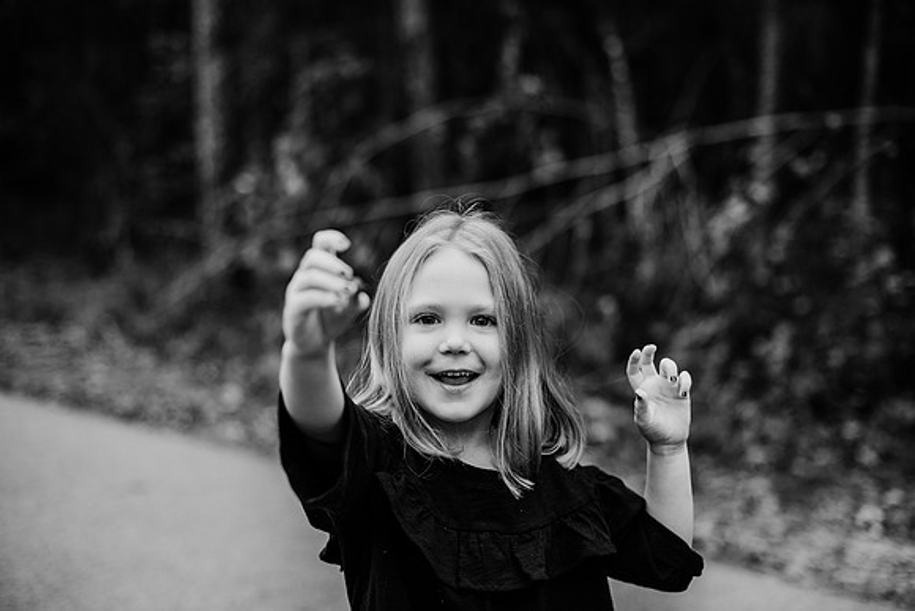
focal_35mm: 50
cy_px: 306
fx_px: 1271
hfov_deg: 39.6
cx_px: 458
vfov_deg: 27.0
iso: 320
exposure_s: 1/800
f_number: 2.2
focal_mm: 50
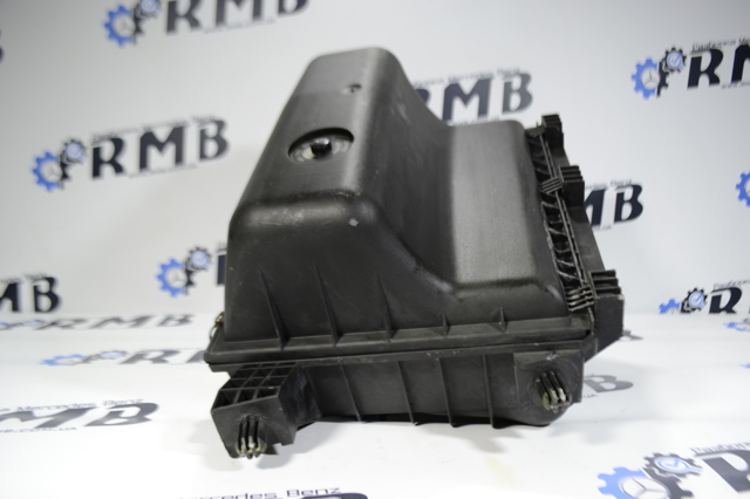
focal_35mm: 27
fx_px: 562
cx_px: 375
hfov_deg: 67.4
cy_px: 250
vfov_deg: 47.9
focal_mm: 18
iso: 400
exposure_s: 1/200
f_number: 3.5
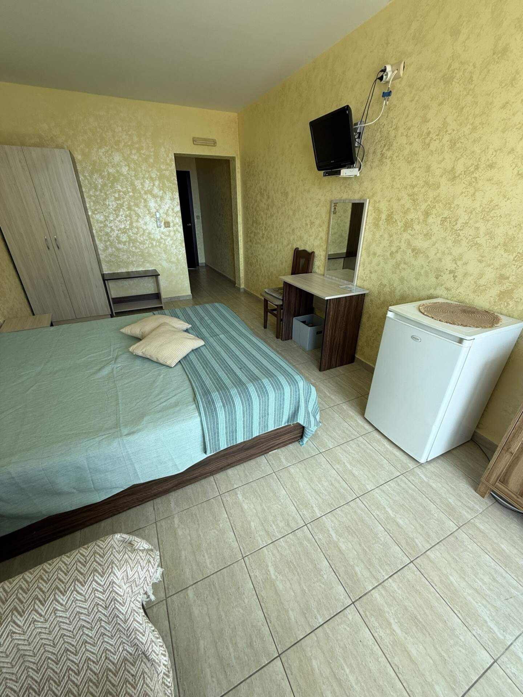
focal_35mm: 14
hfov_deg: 85.7
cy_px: 348
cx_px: 262
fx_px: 282
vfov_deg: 102.1
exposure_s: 1/99
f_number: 2.2
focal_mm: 2.22
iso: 64
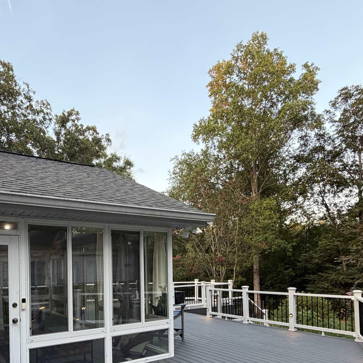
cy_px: 268
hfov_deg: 60.4
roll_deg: +1.7
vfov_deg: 58.1
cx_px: 143
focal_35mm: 26
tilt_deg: +0.3
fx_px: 308
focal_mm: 2.22
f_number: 2.2
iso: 200
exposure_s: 1/121
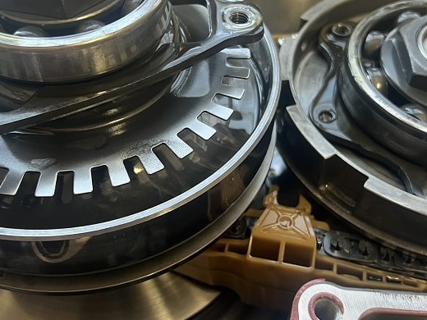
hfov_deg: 45.8
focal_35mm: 41
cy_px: 142
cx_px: 223
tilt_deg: -49.4
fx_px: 506
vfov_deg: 35.1
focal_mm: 5.7
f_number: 1.5
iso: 200
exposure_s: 1/50
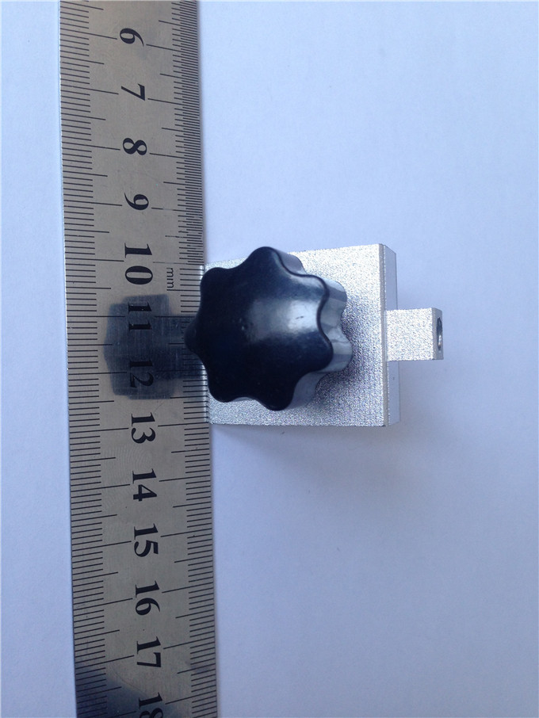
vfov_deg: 55.3
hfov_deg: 43.0
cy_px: 359
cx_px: 270
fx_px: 685
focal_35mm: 33
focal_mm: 4.12
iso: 64
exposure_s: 1/60
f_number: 2.4
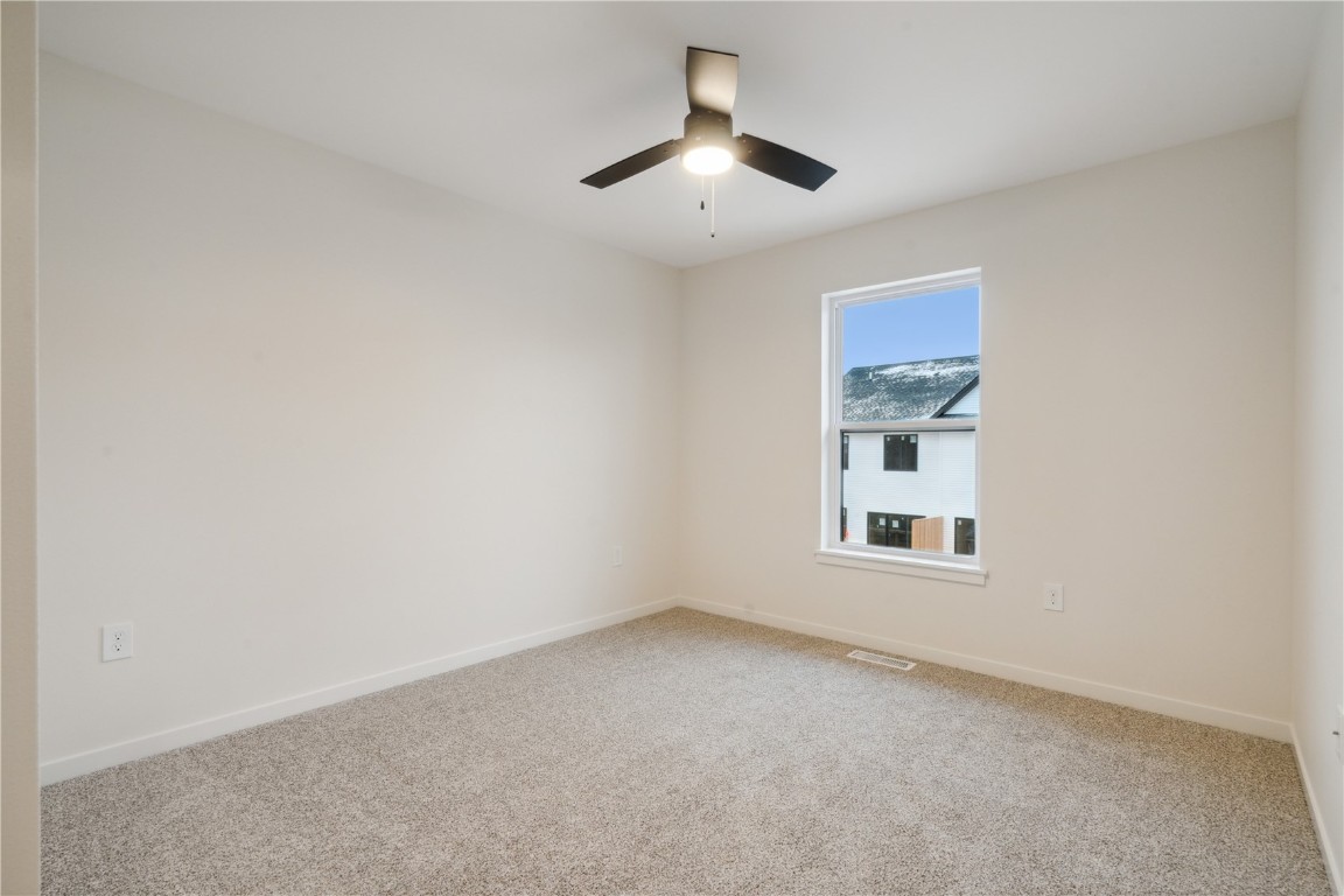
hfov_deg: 96.7
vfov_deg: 73.7
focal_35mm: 16
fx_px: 597
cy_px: 448
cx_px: 672
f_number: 10
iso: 640
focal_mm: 16
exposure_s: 1/13
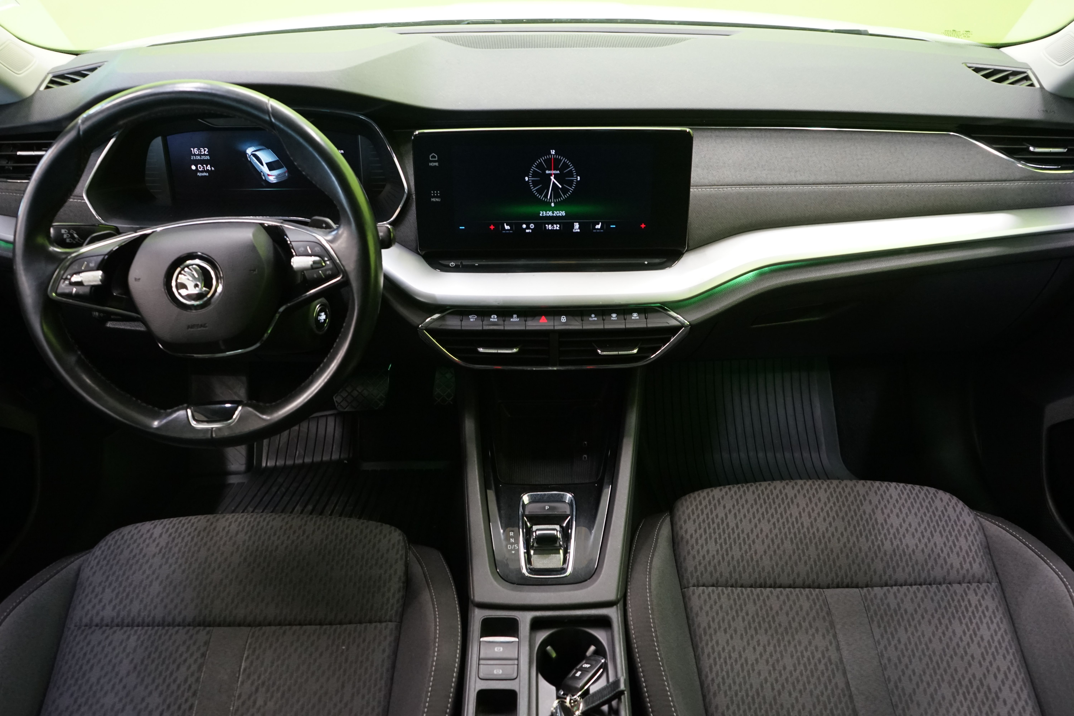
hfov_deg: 61.9
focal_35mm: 30
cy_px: 358
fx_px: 895
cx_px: 537
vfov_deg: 43.6
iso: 2500
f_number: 5
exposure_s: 1/20
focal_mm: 30
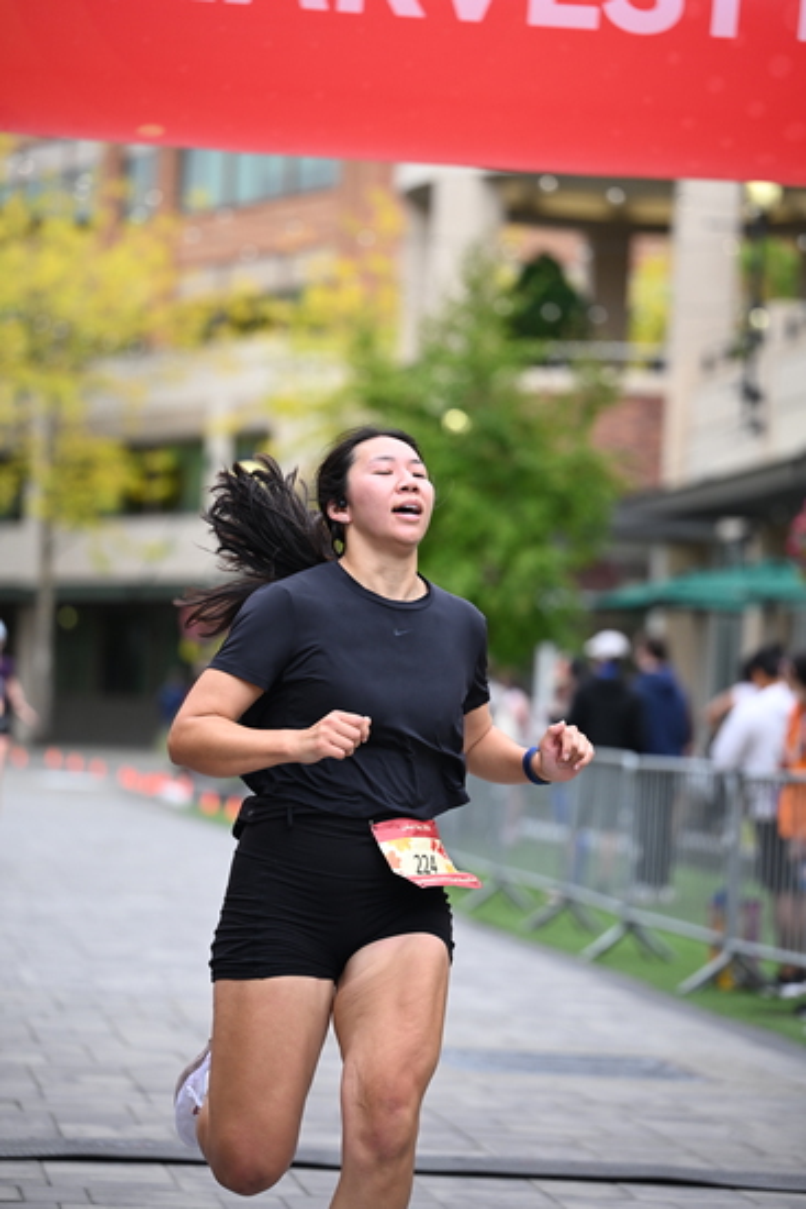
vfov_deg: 17.8
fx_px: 3859
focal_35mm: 115
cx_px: 403
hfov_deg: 11.9
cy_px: 604
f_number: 2.8
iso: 640
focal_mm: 115
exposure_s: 1/2000
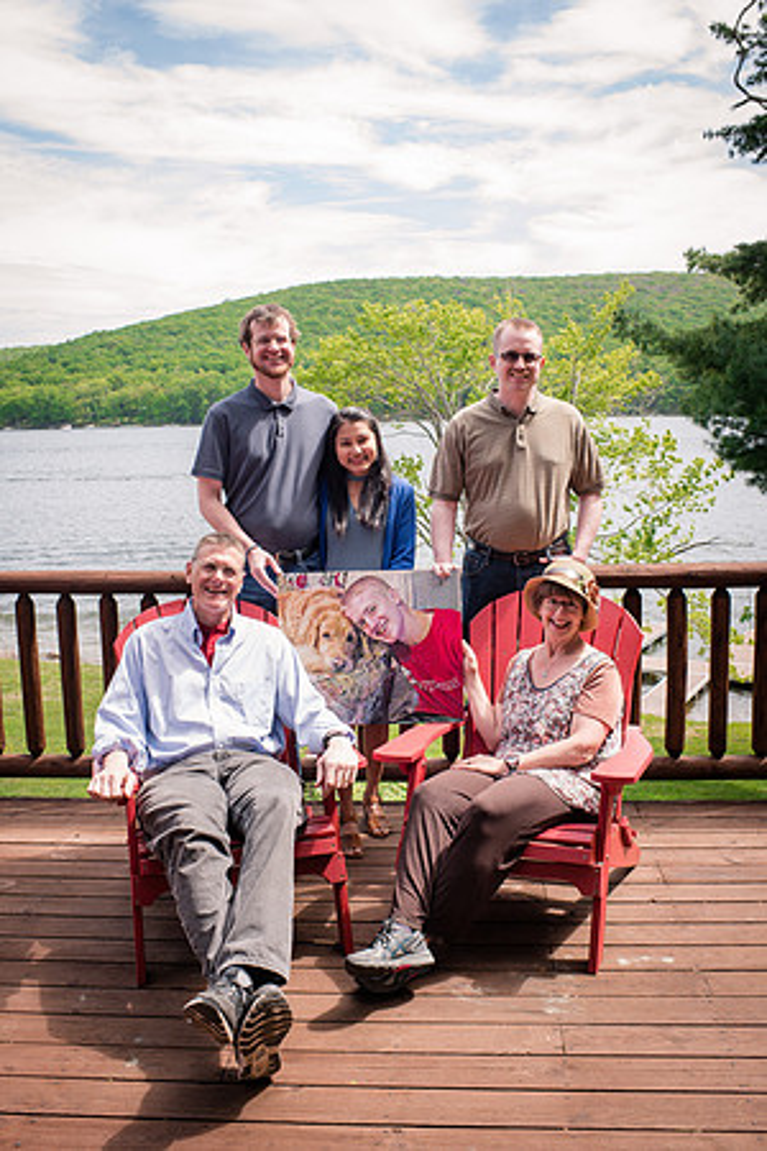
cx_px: 384
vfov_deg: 54.4
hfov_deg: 37.9
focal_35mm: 35
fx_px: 1118
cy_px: 576
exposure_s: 1/200
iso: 320
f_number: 8
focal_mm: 35
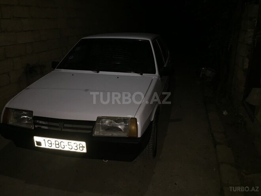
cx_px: 130
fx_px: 219
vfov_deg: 48.2
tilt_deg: -15.0
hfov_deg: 61.7
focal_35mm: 29
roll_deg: +1.0
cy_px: 98
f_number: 2.2
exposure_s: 1/17
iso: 64
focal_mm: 4.15
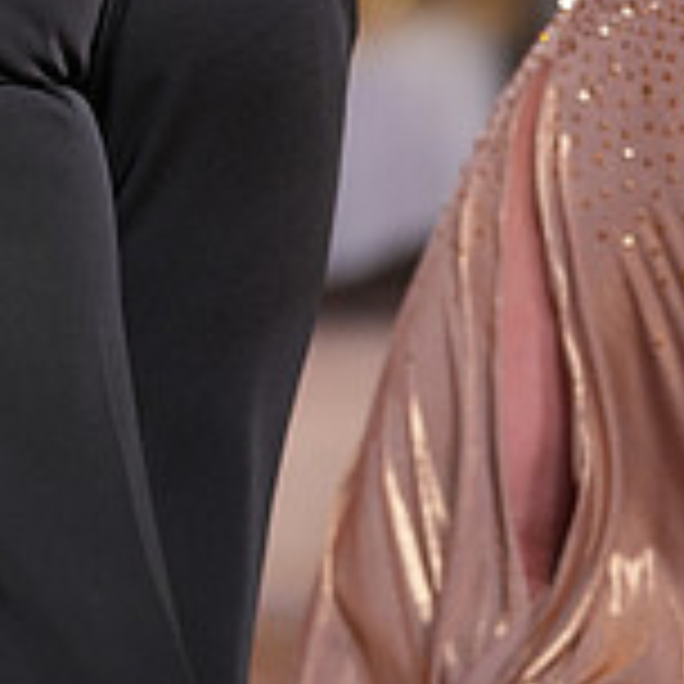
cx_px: -38
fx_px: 8204
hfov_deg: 4.8
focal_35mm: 367
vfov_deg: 4.7
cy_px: -342
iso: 500
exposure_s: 1/320
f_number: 2.8
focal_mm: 113
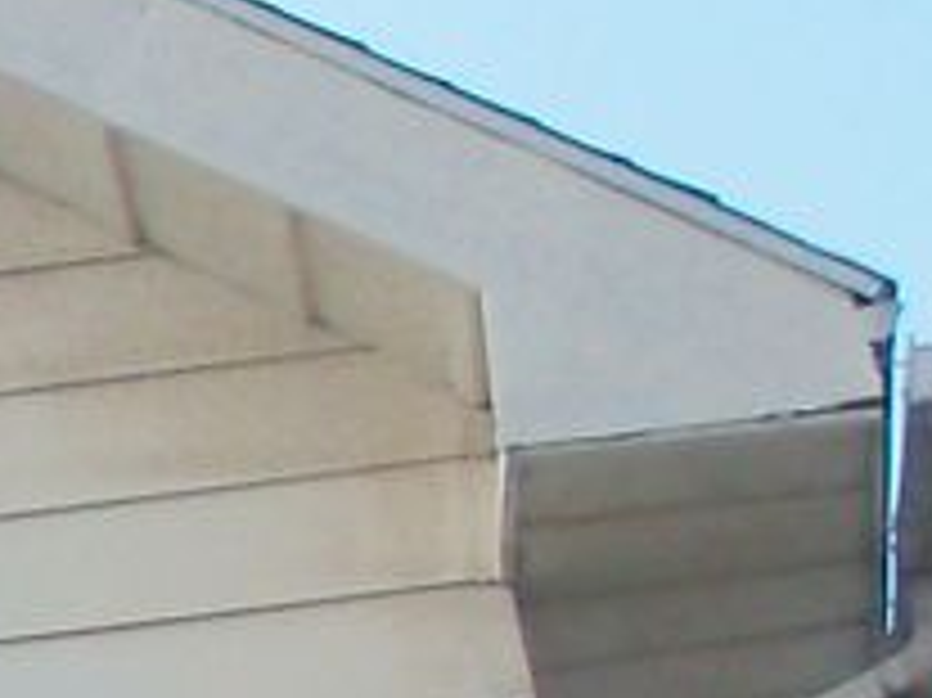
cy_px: 1763
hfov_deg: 6.1
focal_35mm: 290
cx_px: -2211
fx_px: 7803
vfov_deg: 5.0
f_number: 3.1
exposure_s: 1/320
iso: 160
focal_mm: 7.2
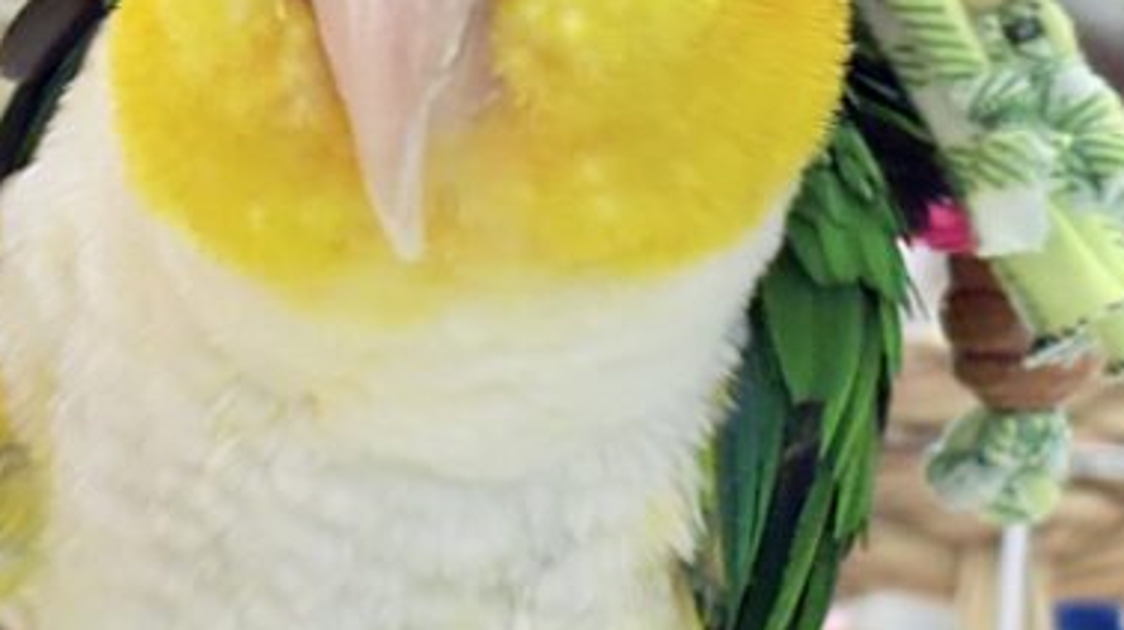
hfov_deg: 11.9
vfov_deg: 6.7
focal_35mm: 180
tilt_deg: -10.4
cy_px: 140
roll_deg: -2.1
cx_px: 146
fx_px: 5361
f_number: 1.6
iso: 50
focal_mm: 5.96
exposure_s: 1/67
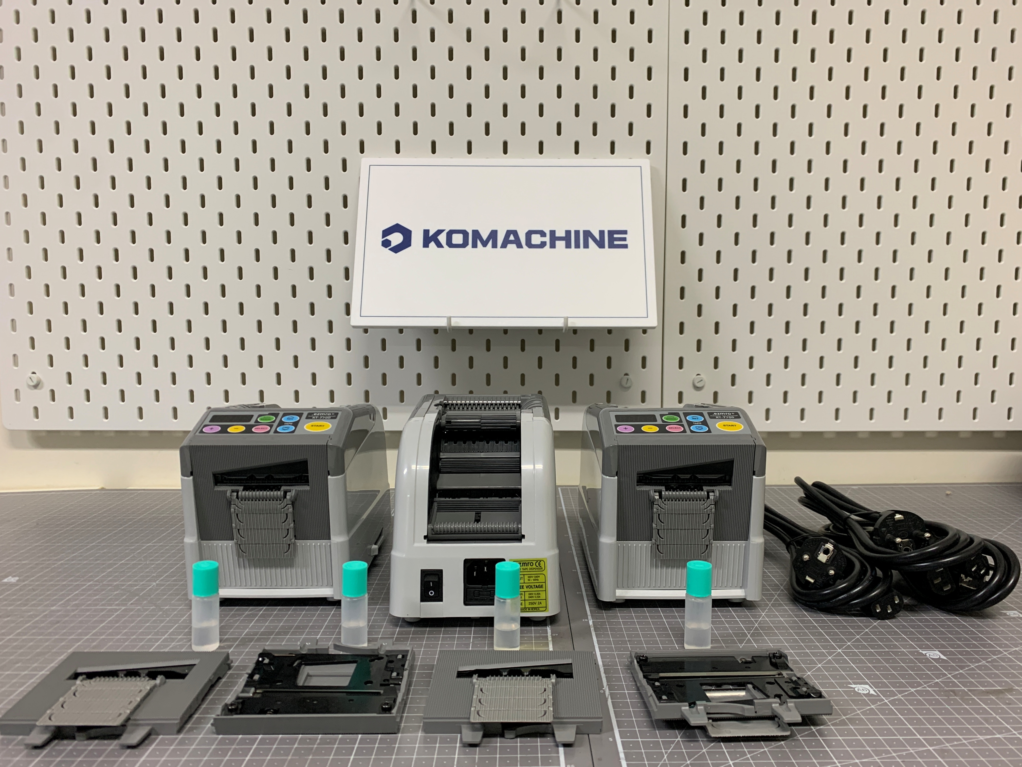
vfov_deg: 53.1
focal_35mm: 26
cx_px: 511
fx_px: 768
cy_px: 384
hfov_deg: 67.3
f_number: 1.8
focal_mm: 4.25
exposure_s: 1/60
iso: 100
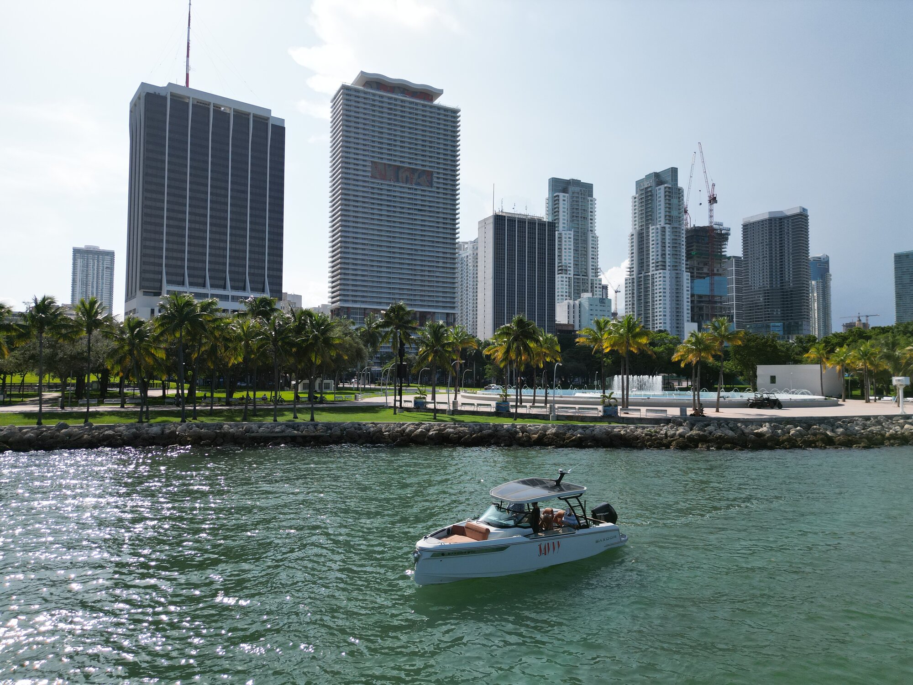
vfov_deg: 56.8
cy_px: 342
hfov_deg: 71.6
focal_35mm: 24
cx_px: 456
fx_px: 633
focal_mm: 6.72
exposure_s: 1/5000
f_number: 1.7
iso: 200
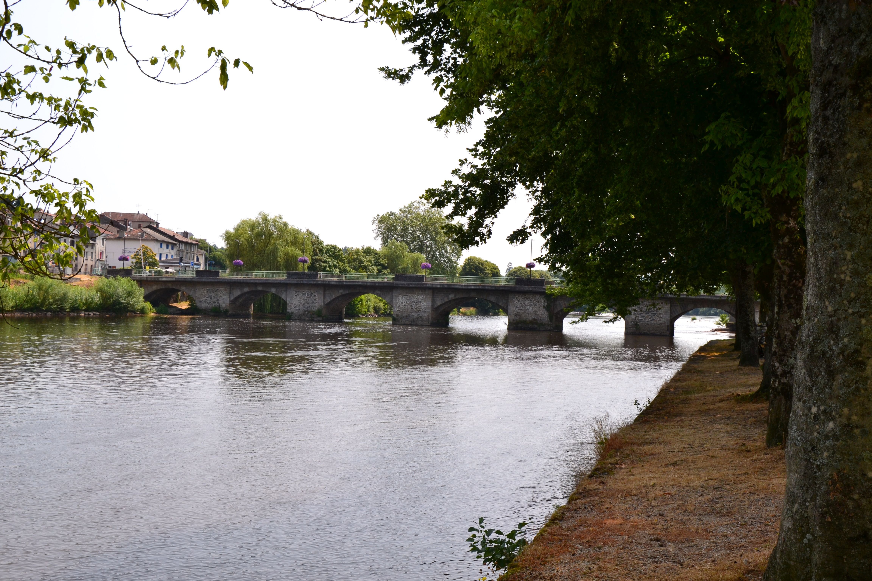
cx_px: 436
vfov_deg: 35.5
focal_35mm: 38
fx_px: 908
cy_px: 290
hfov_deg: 51.3
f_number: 10
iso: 400
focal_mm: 25
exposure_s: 1/320
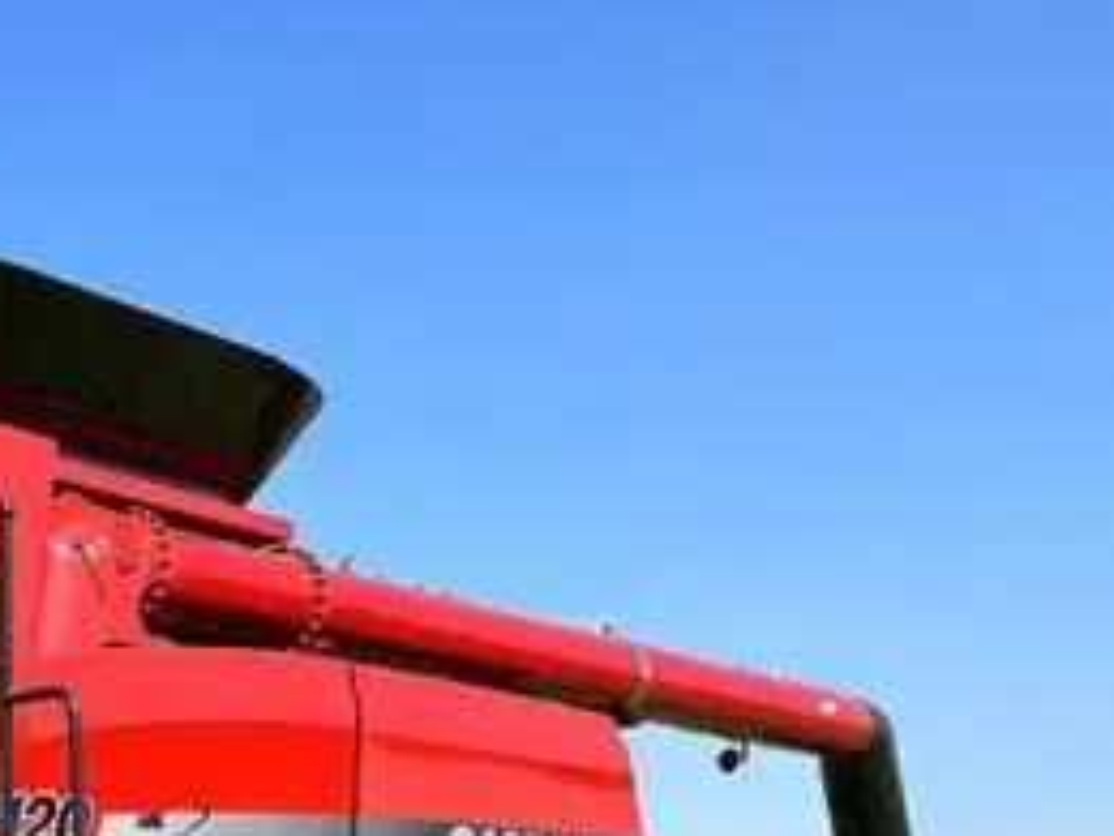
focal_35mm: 59
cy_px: 922
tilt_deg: +3.6
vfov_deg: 23.3
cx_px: -193
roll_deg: +1.3
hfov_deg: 28.7
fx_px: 1899
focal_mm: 6.86
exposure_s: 1/2525
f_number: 1.78
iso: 80
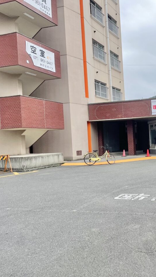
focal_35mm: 38
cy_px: 139
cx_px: 161
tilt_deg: -9.1
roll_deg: +2.3
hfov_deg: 28.9
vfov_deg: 52.8
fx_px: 279
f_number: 1.6
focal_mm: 4.2
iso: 32
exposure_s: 1/1553
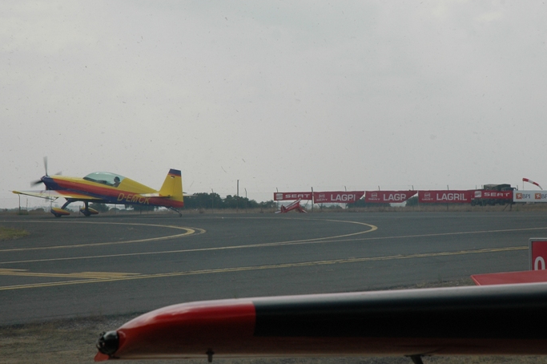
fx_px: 1867
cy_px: 203
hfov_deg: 16.7
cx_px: 304
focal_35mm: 123
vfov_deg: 11.1
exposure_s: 1/500
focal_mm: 70
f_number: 11
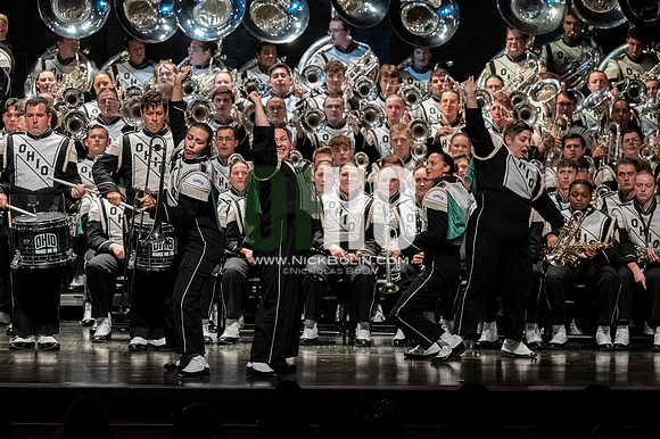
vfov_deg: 6.5
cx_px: 330
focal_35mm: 210
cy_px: 220
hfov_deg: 9.8
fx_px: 3848
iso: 4000
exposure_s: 1/500
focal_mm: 140
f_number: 4
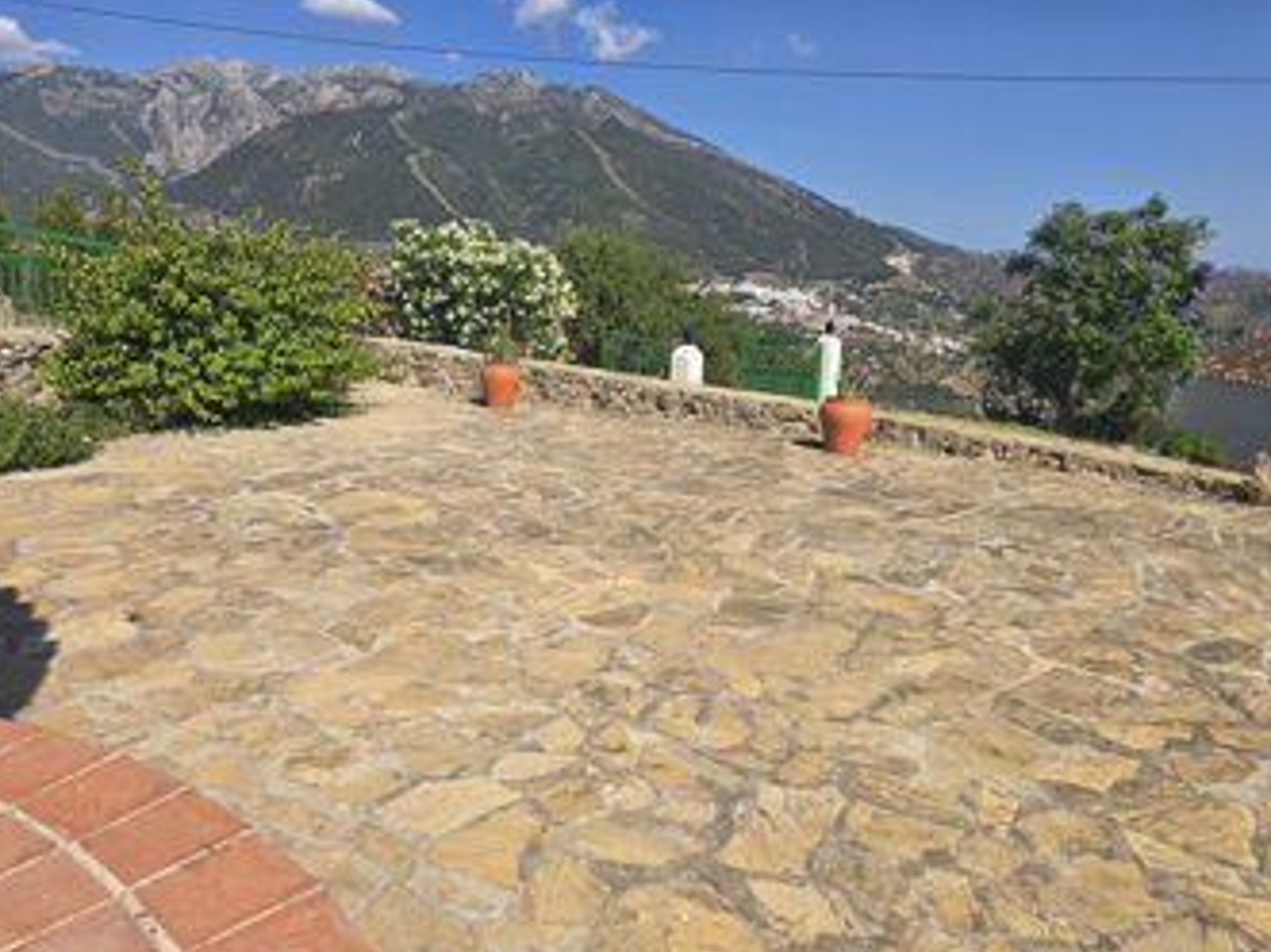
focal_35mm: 25
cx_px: 641
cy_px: 491
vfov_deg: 54.8
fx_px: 918
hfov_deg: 69.4
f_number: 1.7
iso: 12
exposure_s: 1/1272
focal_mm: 6.3
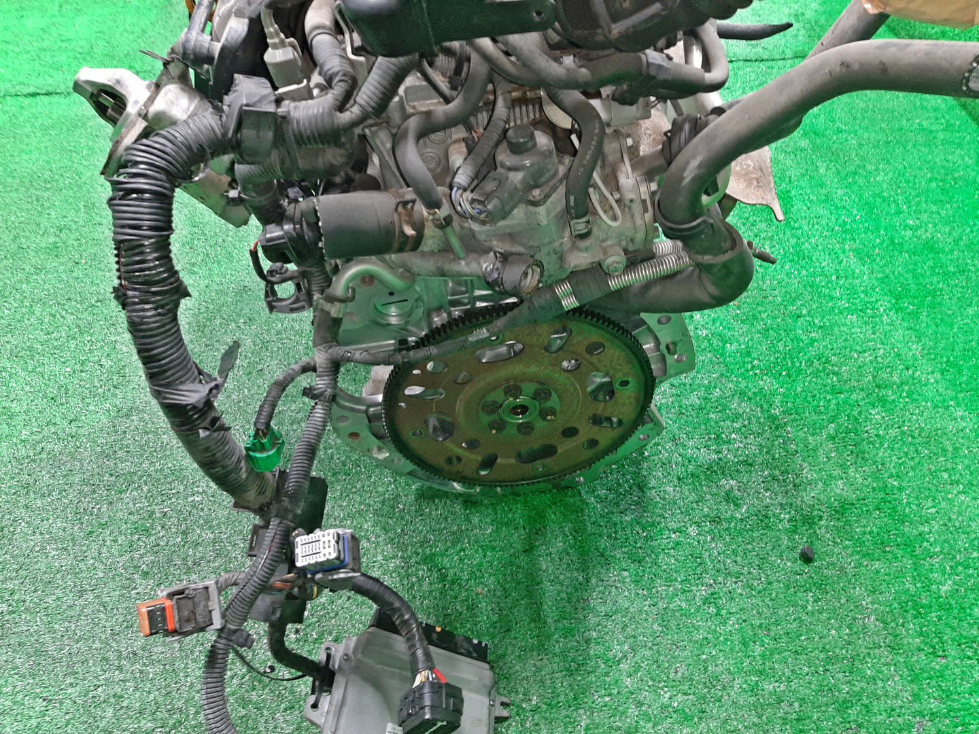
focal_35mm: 26
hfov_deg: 67.3
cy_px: 367
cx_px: 490
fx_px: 735
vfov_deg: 53.1
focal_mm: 3.93
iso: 220
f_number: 1.7
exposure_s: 1/33
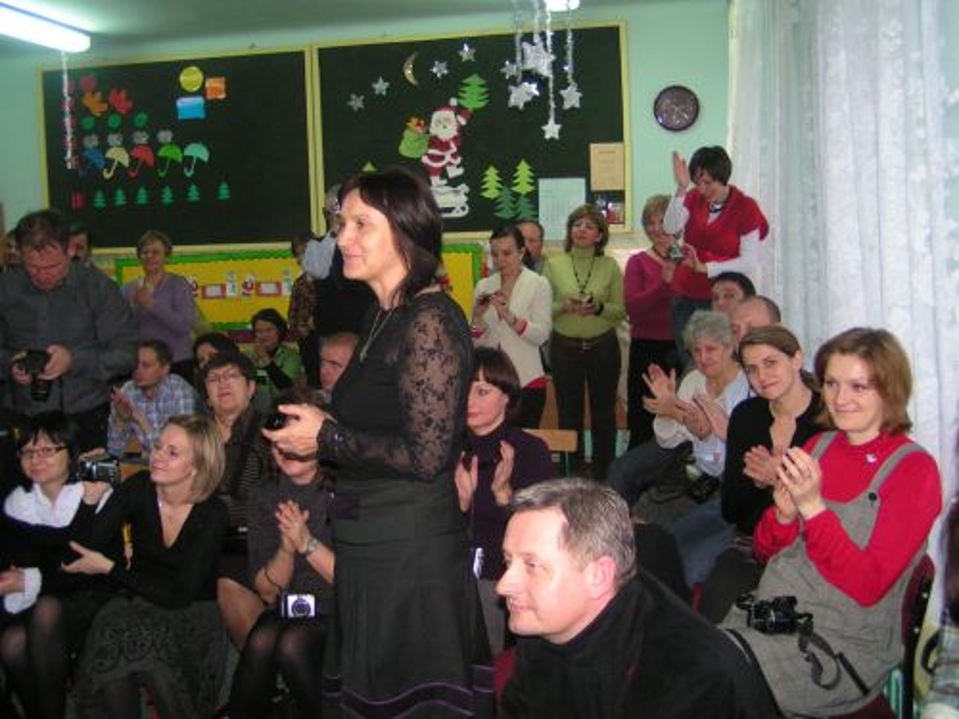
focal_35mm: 38
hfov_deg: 49.0
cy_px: 360
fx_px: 1053
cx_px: 480
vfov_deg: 37.7
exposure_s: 1/40
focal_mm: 5.8
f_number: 2.8
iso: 200
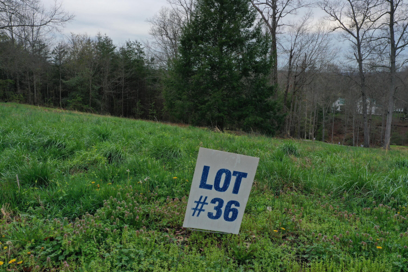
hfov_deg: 65.5
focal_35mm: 28
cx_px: 204
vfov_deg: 46.4
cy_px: 136
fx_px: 317
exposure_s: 1/320
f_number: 5.6
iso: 100
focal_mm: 10.26
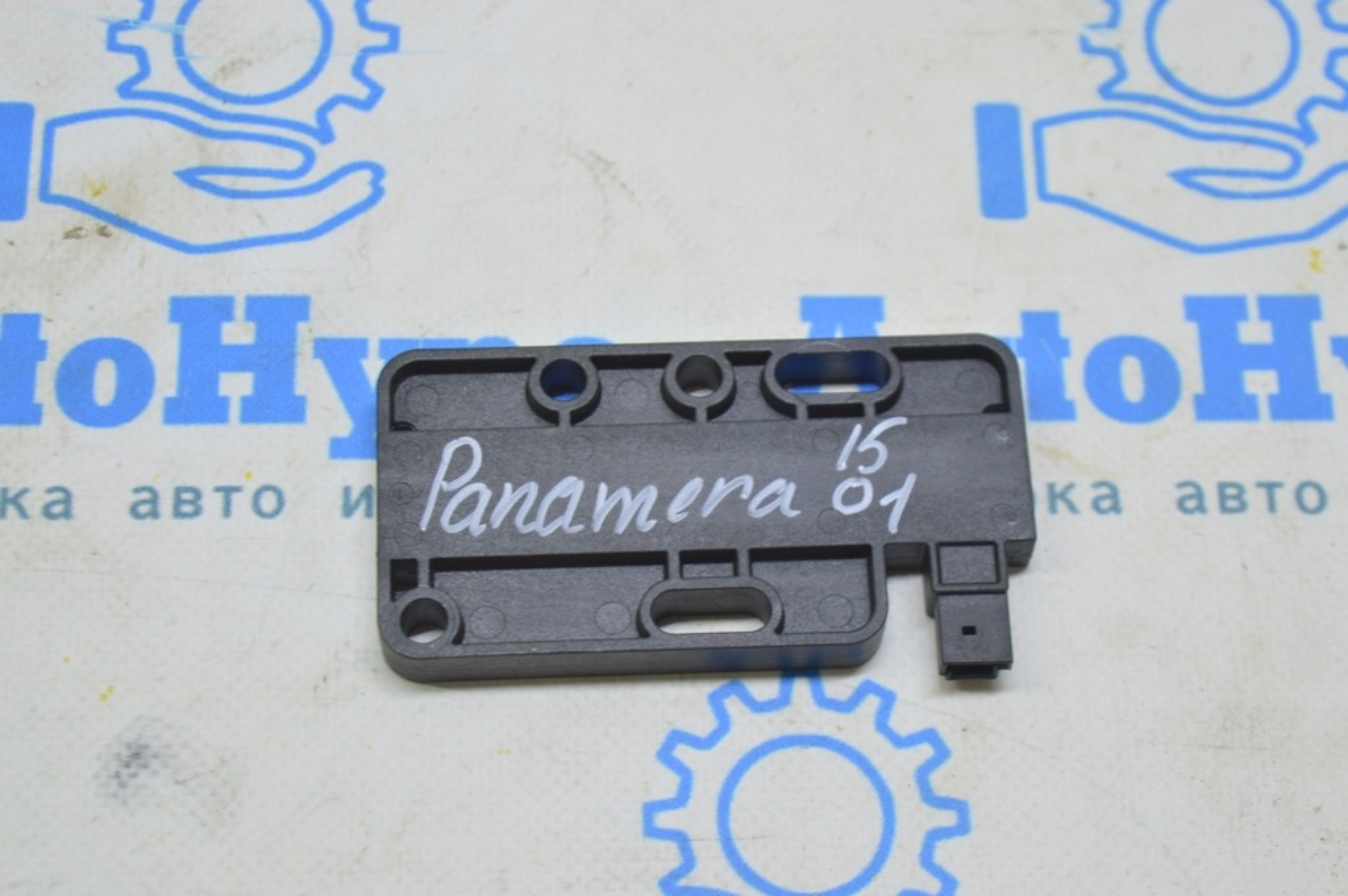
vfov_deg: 16.5
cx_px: 674
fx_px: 3087
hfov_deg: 24.6
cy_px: 448
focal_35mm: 82
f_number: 5.6
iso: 400
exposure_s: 1/20
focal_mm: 55
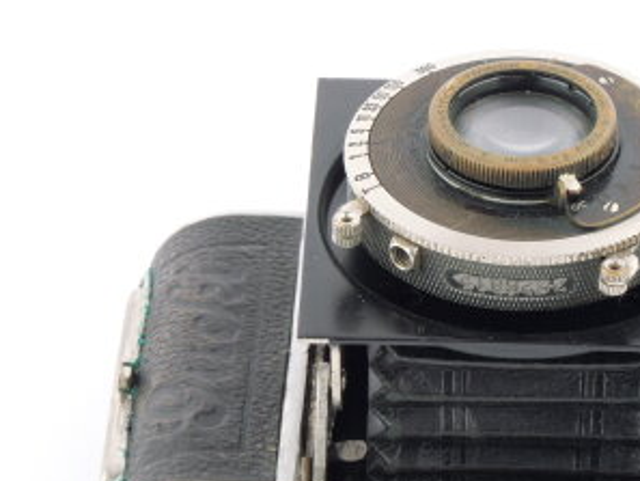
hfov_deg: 8.9
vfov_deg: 6.7
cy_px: 287
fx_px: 4106
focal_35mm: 222
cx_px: 543
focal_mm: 55
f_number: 13
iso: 160
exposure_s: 1/250
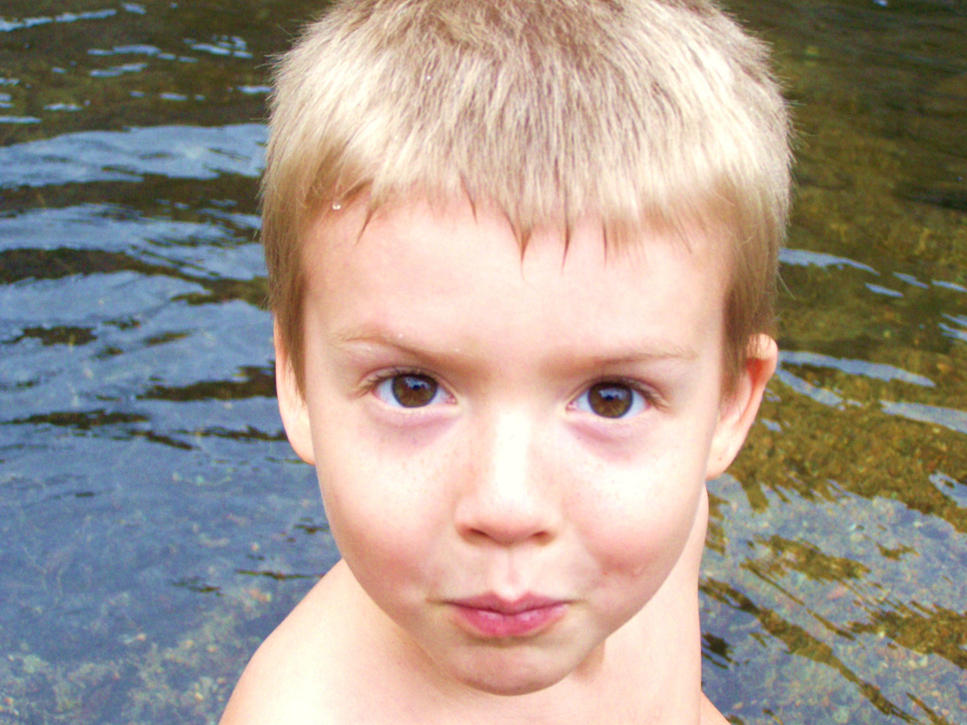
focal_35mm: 64
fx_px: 1788
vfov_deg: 22.9
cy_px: 362
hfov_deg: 30.3
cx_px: 484
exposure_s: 1/400
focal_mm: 10.7
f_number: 3.2
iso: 160
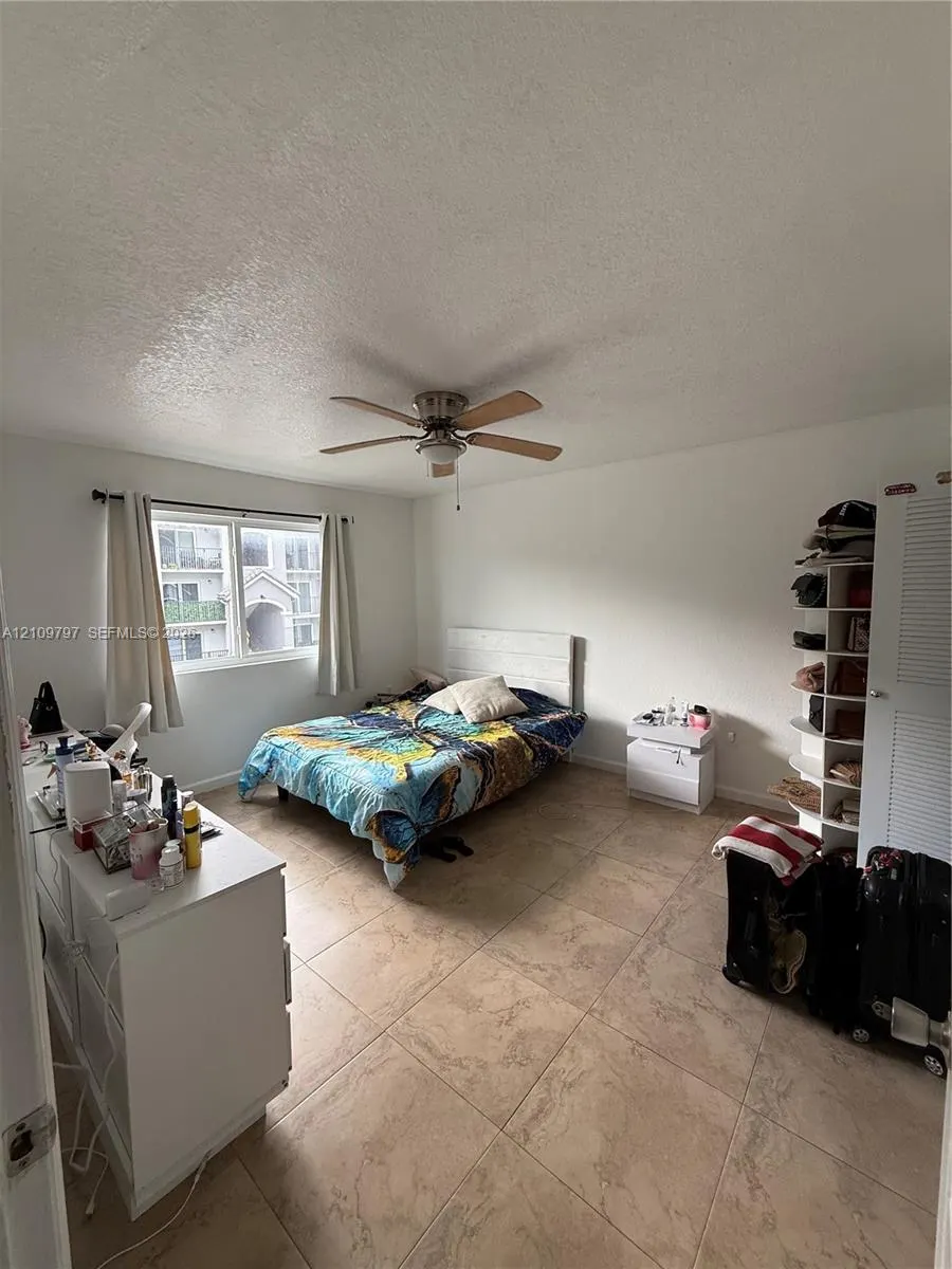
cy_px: 634
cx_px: 476
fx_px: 513
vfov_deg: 102.1
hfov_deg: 85.7
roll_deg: +1.0
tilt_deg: -5.0
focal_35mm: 14
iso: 100
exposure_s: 1/99
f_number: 2.2
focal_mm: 2.22
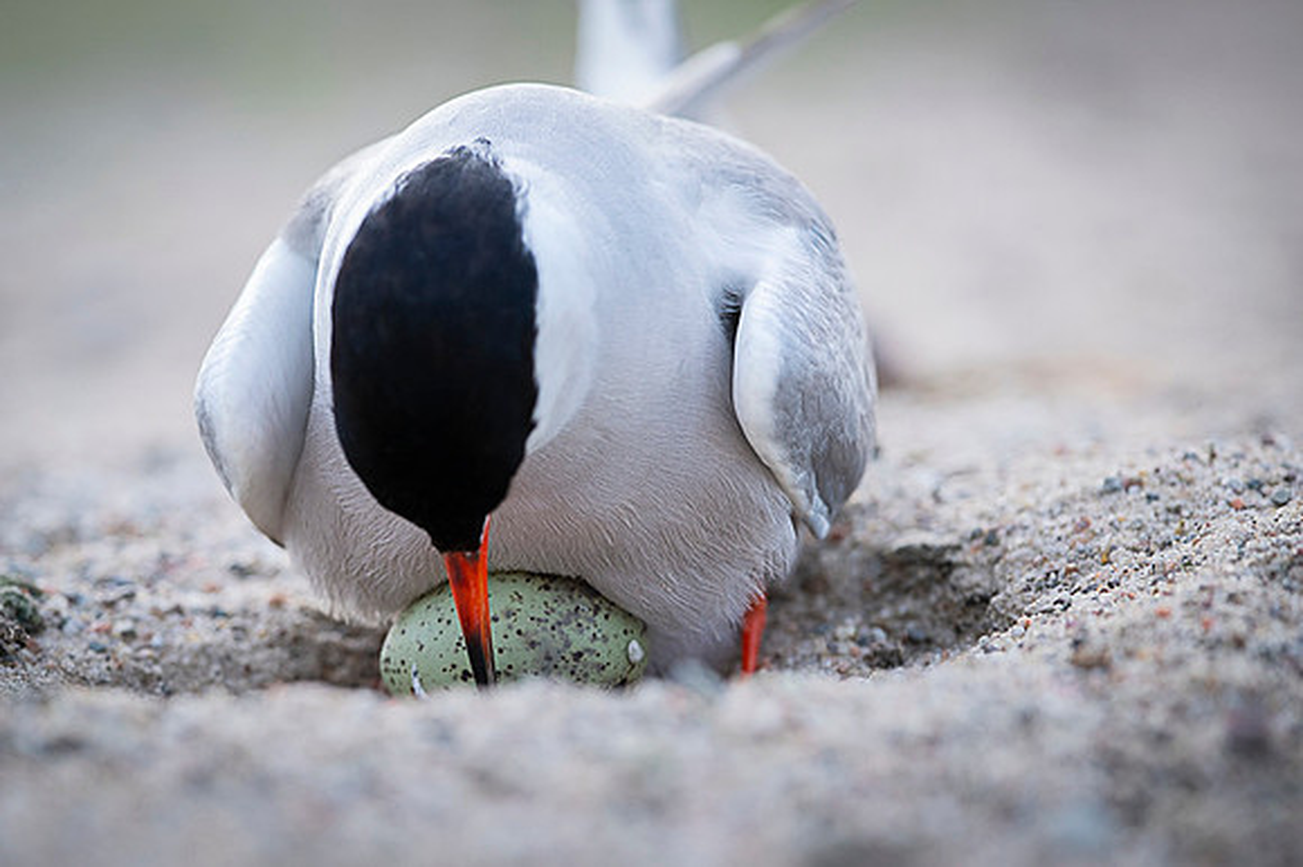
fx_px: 25971
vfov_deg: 1.9
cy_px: 622
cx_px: 484
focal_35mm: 718
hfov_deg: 2.9
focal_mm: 500
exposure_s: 1/800
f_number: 4
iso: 500
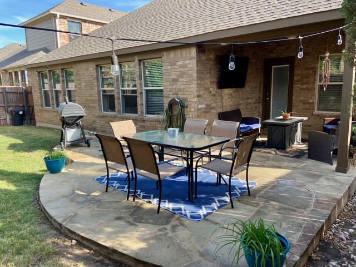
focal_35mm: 26
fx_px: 267
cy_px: 134
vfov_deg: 53.1
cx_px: 178
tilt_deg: -11.8
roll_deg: +0.9
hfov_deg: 67.3
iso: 32
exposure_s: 1/287
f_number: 1.8
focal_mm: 4.25
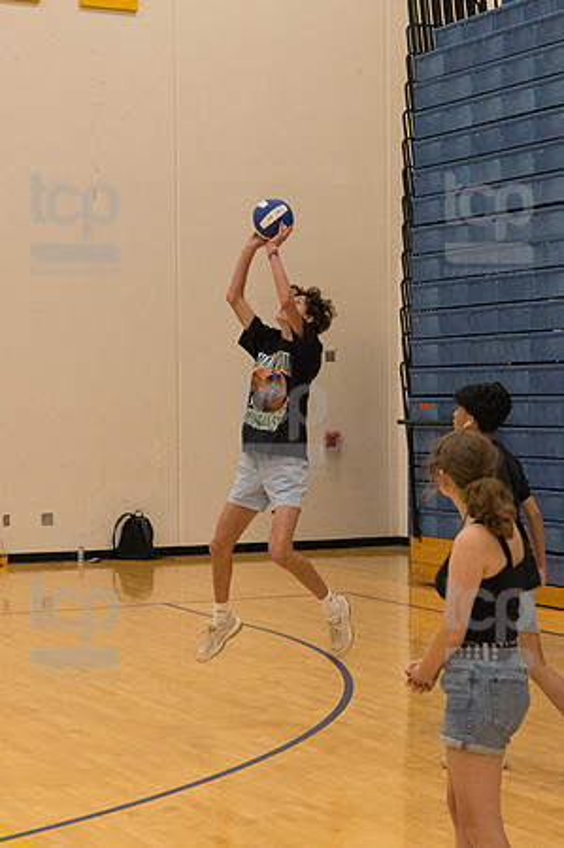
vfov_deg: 24.8
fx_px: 1931
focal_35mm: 82
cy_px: 424
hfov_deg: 16.6
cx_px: 282
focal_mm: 55
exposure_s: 1/400
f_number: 5.6
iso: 10000
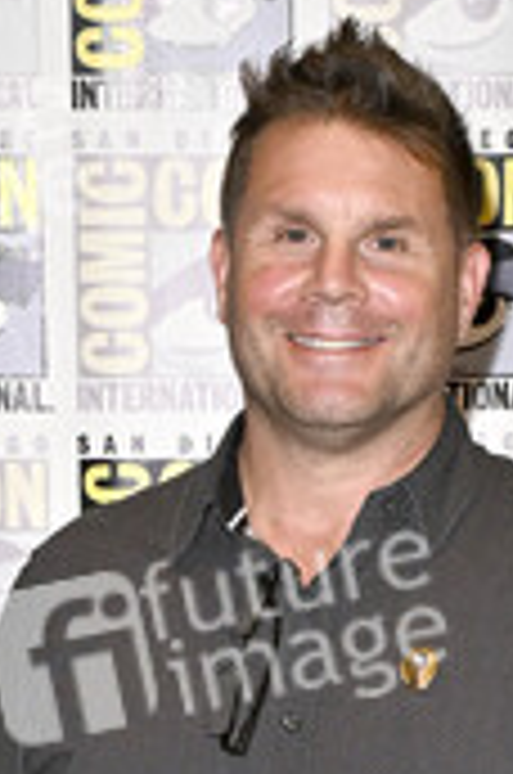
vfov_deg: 22.3
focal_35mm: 86
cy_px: 864
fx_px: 1846
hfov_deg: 15.8
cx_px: 346
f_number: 6.3
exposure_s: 1/250
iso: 2000
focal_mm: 37
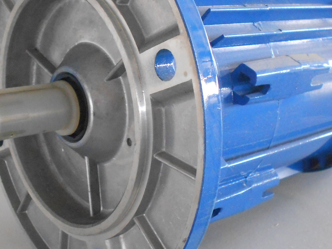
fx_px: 547
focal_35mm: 57
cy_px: 113
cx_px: 189
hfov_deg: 33.7
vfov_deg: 25.6
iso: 800
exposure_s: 1/20
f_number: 3.9
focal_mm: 6.9
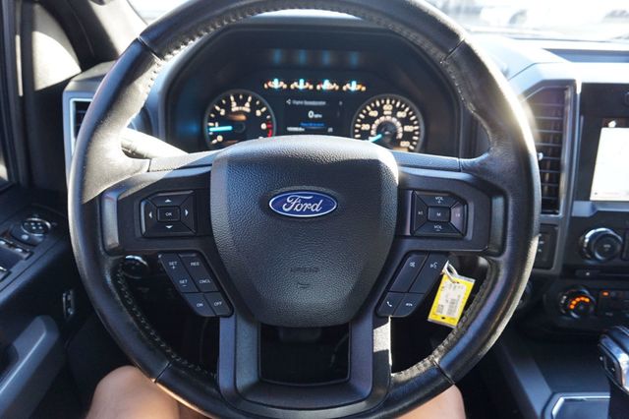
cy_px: 210
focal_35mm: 24
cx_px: 314
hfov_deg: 73.8
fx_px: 419
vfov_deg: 53.1
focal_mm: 16
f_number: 4
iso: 800
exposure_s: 1/60
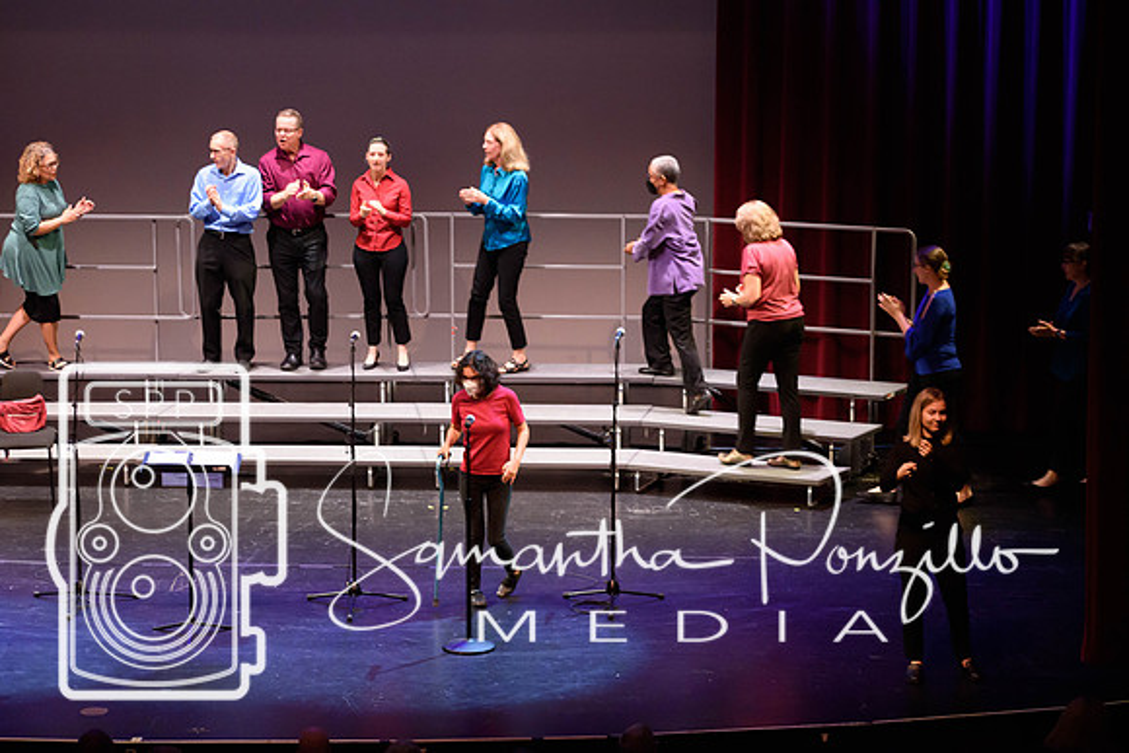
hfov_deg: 19.5
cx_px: 564
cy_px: 376
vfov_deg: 13.0
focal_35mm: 105
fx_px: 3294
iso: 2500
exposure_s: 1/125
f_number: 4.5
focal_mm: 70
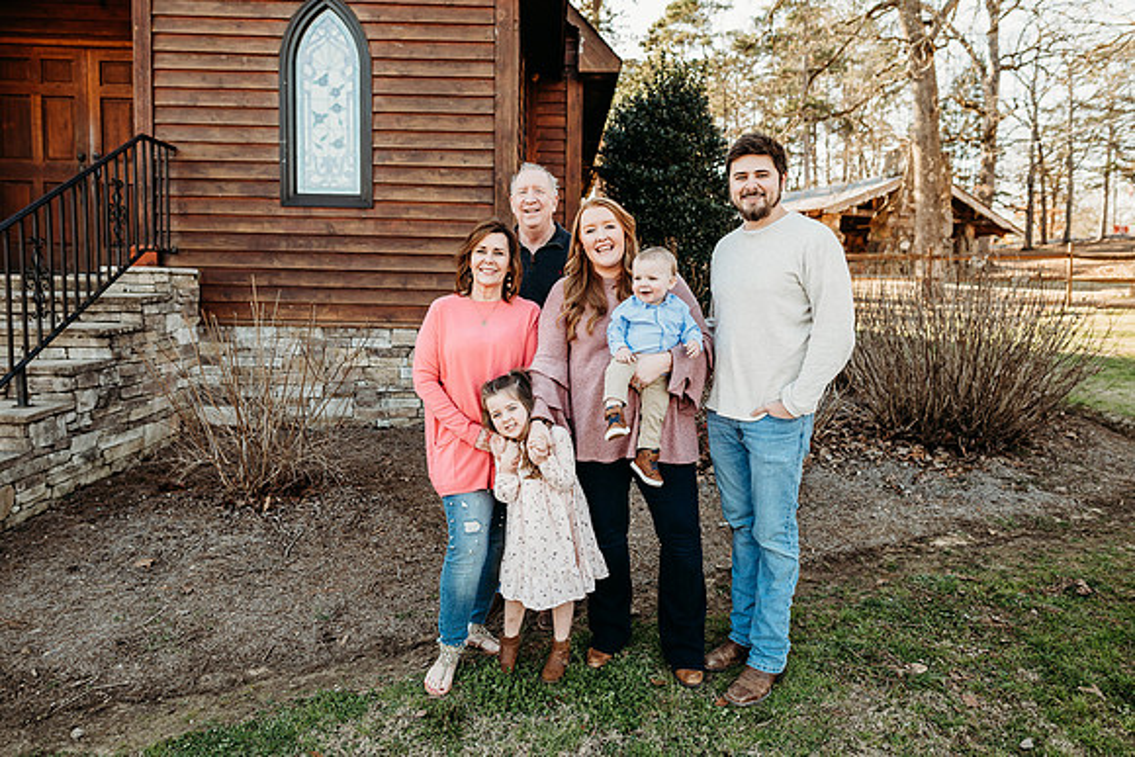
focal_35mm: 24
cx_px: 568
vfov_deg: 53.2
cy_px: 378
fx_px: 757
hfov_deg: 73.7
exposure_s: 1/320
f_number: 2.8
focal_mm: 24
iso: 250
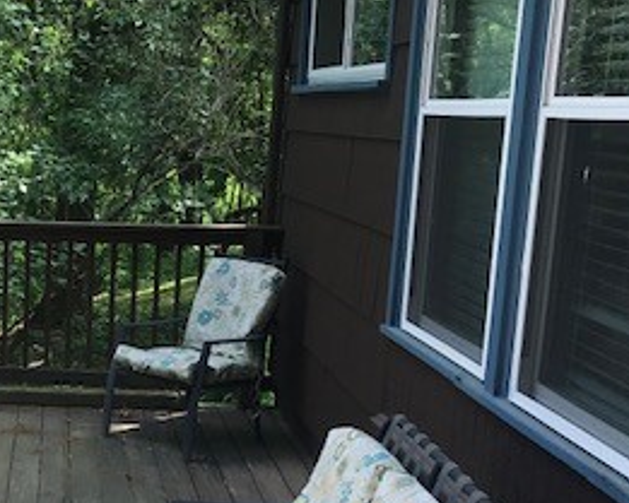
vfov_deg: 22.6
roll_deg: -1.2
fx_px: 1248
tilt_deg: -12.2
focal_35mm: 67
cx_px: -29
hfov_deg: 26.5
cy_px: 378
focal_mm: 3.99
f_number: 1.8
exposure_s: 1/556
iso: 20
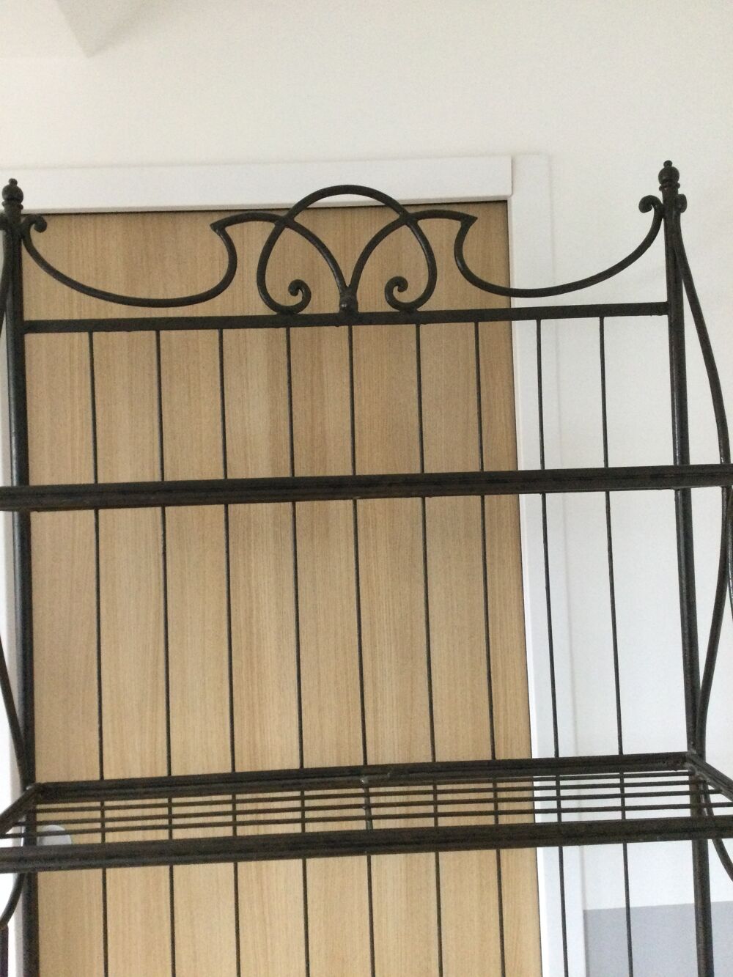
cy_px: 488
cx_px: 366
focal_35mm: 31
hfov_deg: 45.4
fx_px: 875
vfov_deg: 58.3
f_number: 2.4
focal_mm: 3.3
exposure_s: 1/33
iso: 250
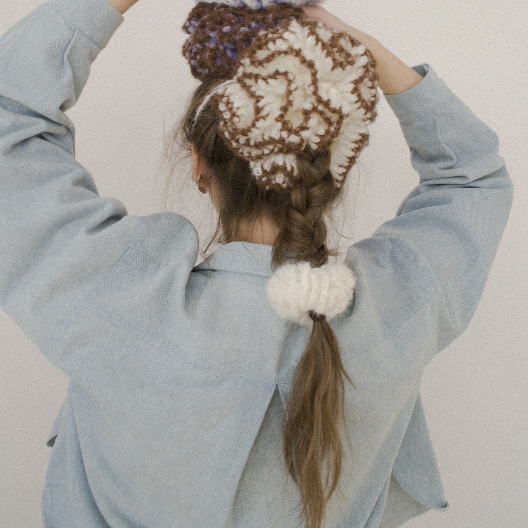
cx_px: 262
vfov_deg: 46.1
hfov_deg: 47.2
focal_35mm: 35
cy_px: 156
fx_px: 604
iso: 320
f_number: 5.6
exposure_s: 1/125
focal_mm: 18
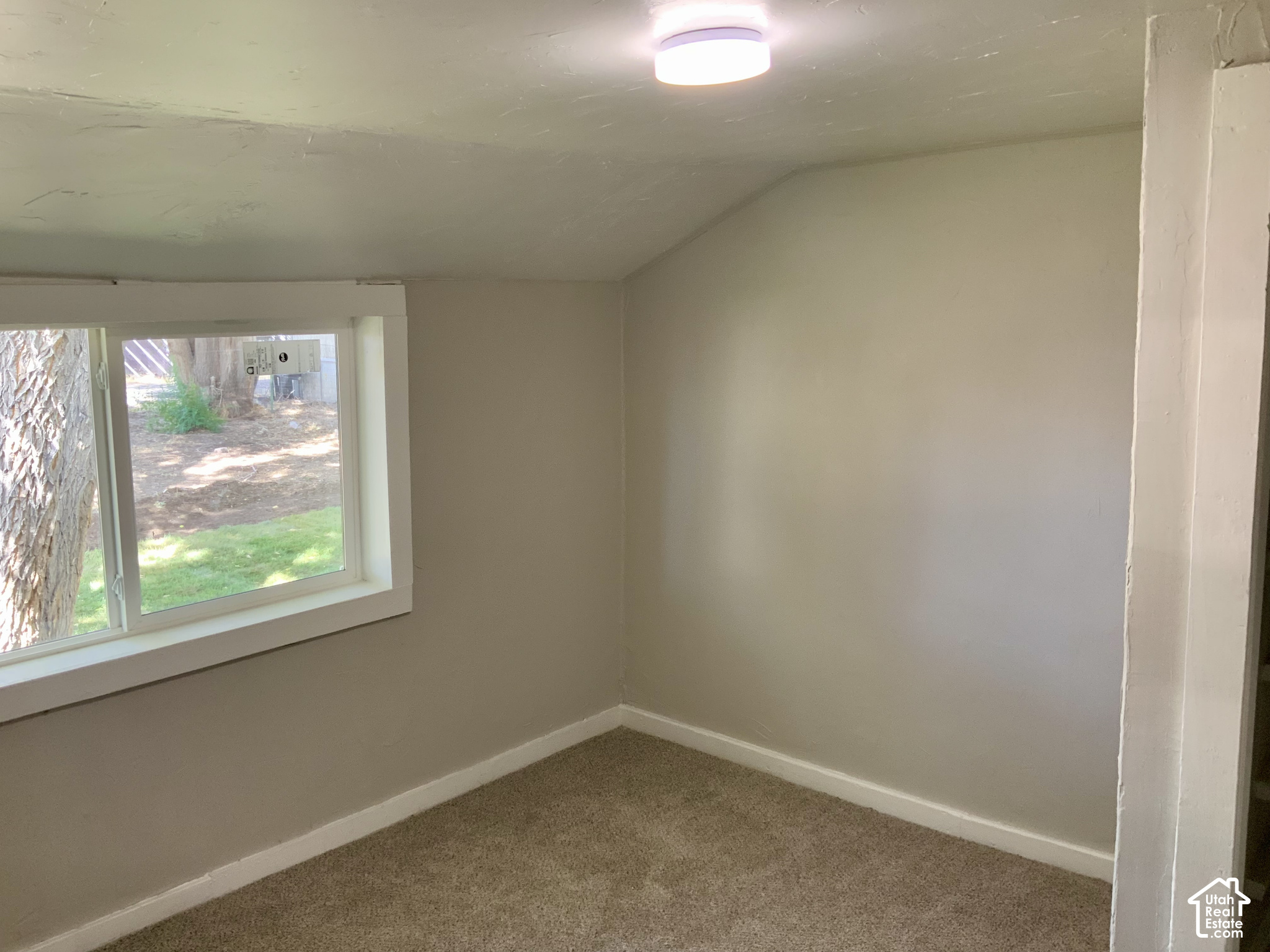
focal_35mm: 29
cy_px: 476
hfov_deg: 61.7
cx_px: 635
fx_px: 1064
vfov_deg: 48.2
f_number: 1.8
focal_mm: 3
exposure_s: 1/60
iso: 80
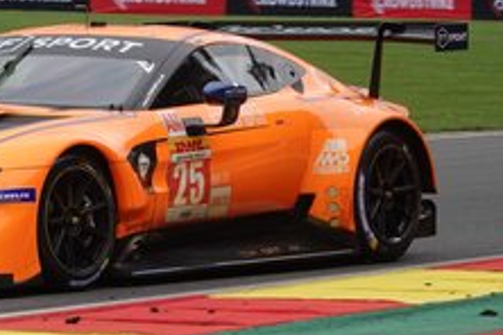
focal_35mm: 389
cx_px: 61
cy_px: 163
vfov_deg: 3.5
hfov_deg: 5.3
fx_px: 5435
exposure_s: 1/800
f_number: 4
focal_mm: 70.27
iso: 200
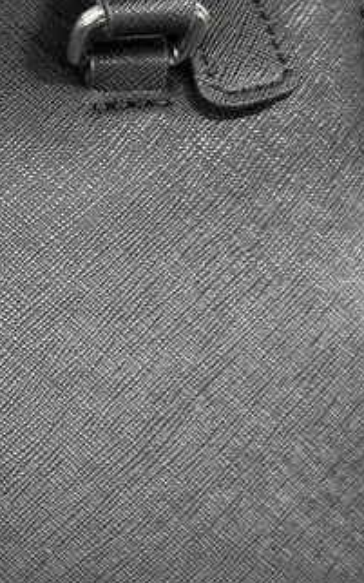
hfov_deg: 14.8
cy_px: 201
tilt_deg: -19.2
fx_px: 1287
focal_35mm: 81
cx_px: -208
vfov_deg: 25.4
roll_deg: -0.8
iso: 320
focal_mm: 6.86
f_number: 1.78
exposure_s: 1/50
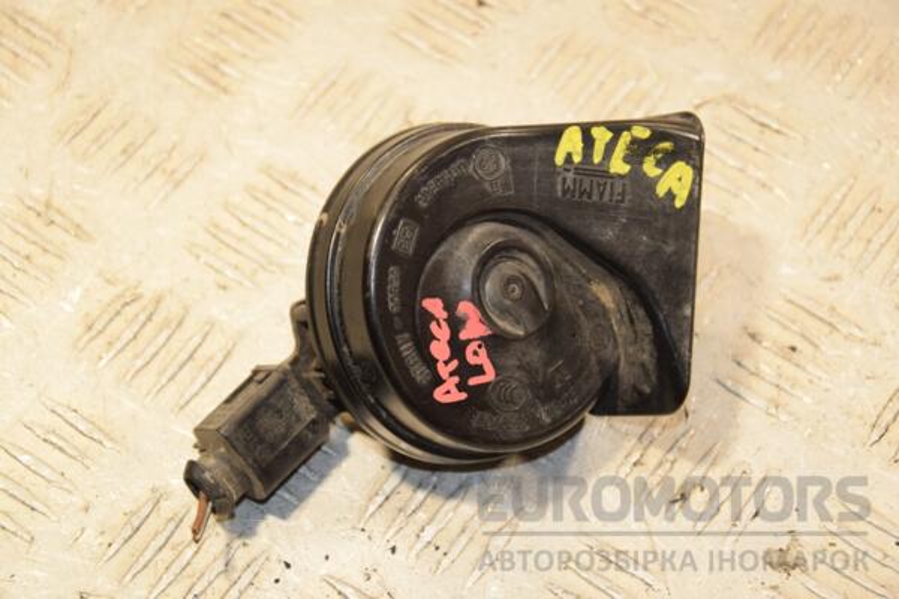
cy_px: 300
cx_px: 450
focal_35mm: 99
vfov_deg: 13.8
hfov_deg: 20.6
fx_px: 2472
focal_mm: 66
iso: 800
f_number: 6.3
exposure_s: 1/200
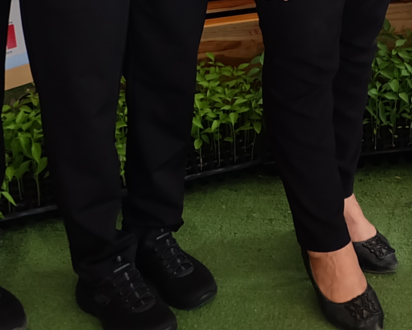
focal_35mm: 110
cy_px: -319
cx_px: 614
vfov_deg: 12.4
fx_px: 1341
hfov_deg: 16.0
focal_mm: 16
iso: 400
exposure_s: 1/70
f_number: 3.5
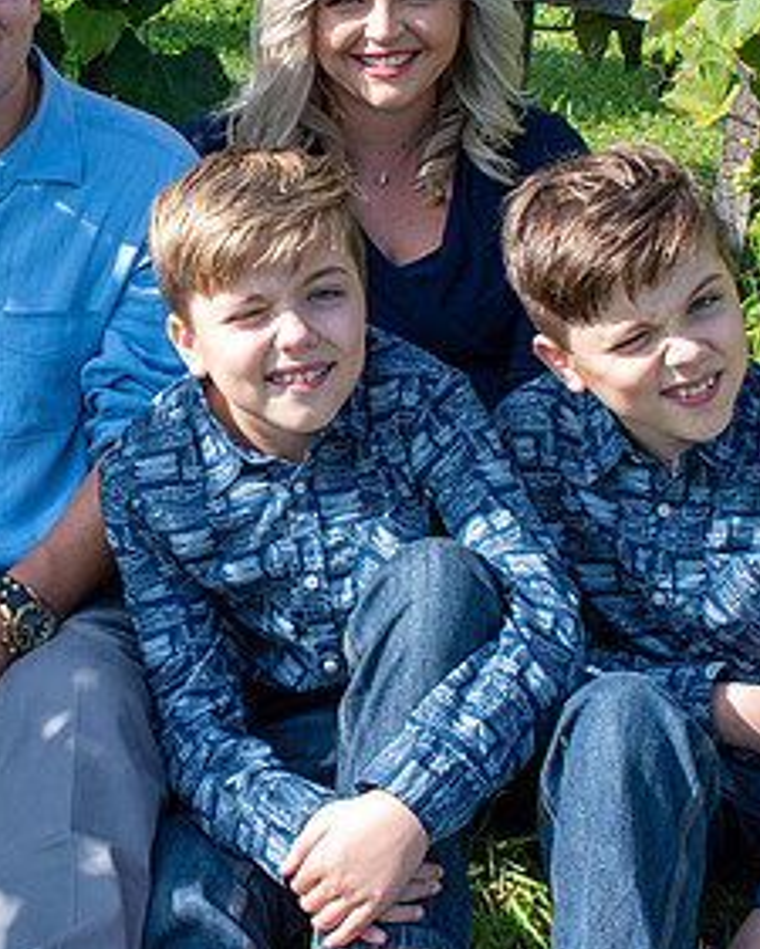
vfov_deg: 20.5
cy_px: 346
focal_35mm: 93
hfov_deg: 16.4
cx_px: 101
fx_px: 2613
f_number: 8
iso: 220
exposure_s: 1/250
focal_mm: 32
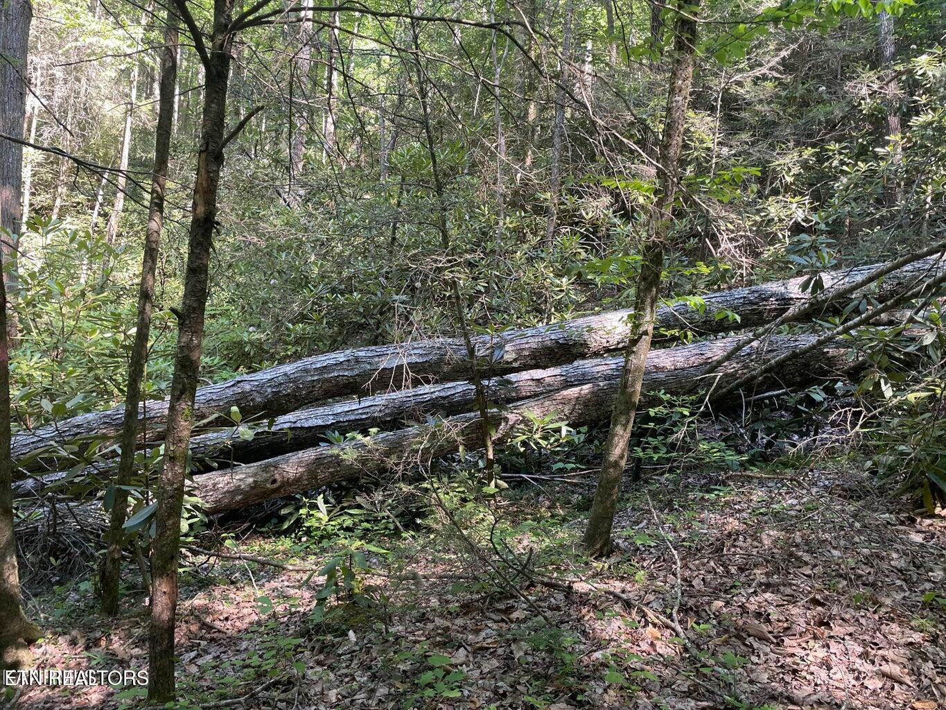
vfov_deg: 53.1
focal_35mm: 26
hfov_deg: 67.3
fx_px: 711
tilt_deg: +0.9
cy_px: 355
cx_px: 473
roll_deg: -1.6
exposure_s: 1/121
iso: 100
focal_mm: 4.2
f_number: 1.6
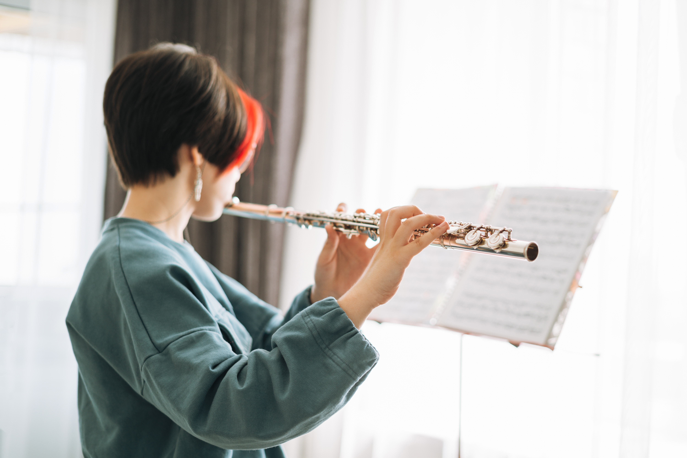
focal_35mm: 50
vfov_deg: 27.0
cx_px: 344
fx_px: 954
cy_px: 229
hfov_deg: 39.6
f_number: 2
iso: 200
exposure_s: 1/160
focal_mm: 50
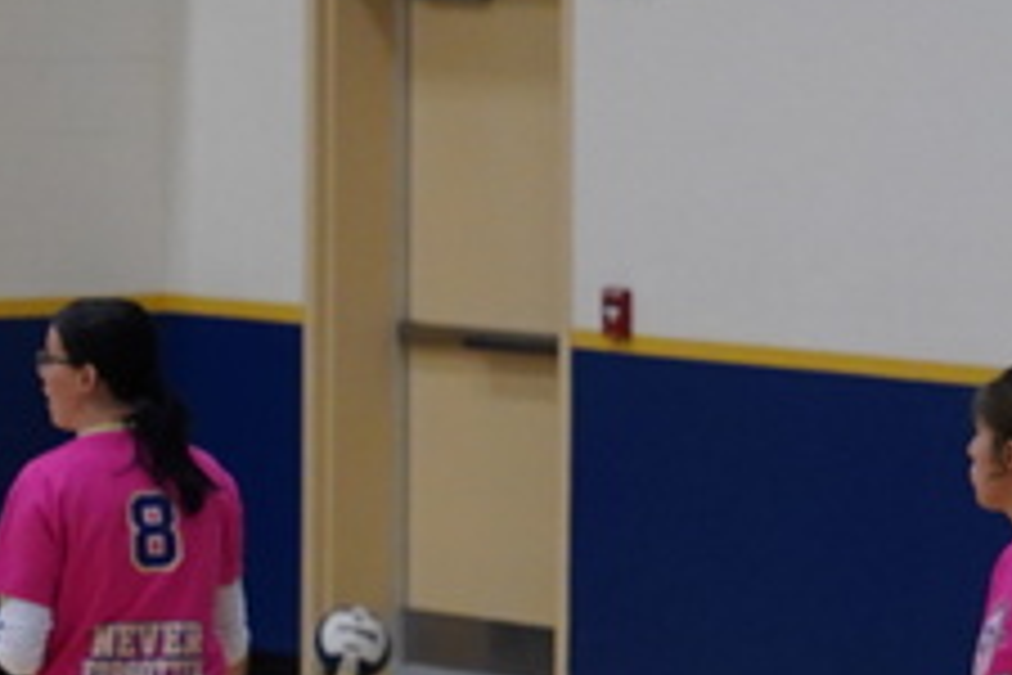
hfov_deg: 6.3
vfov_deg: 4.3
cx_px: -877
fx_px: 8967
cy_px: 1186
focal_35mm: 319
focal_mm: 70
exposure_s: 1/250
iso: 3200
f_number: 5.6
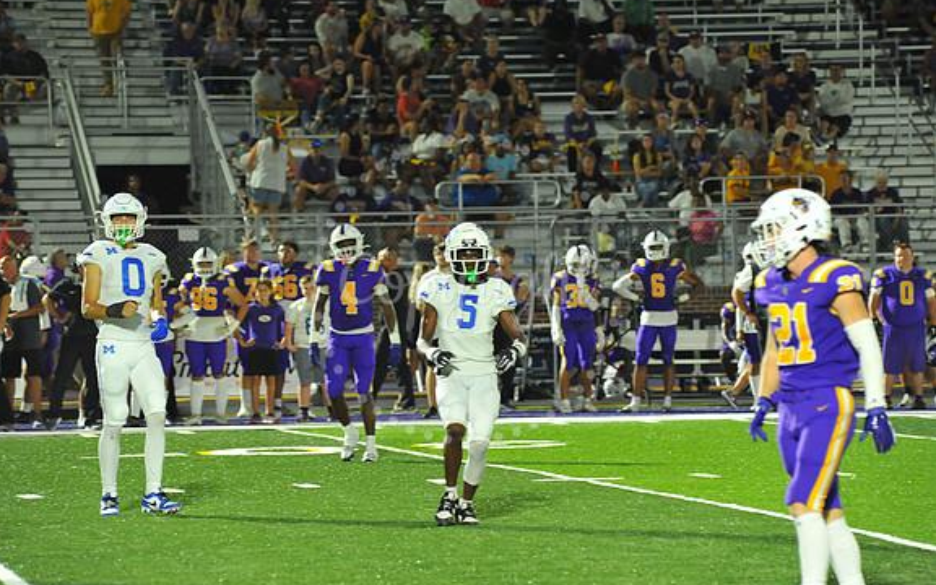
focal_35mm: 205
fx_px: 5229
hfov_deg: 10.2
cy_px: 288
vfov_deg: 6.4
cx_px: 466
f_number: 5.6
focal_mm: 200
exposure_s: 1/200
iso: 4000
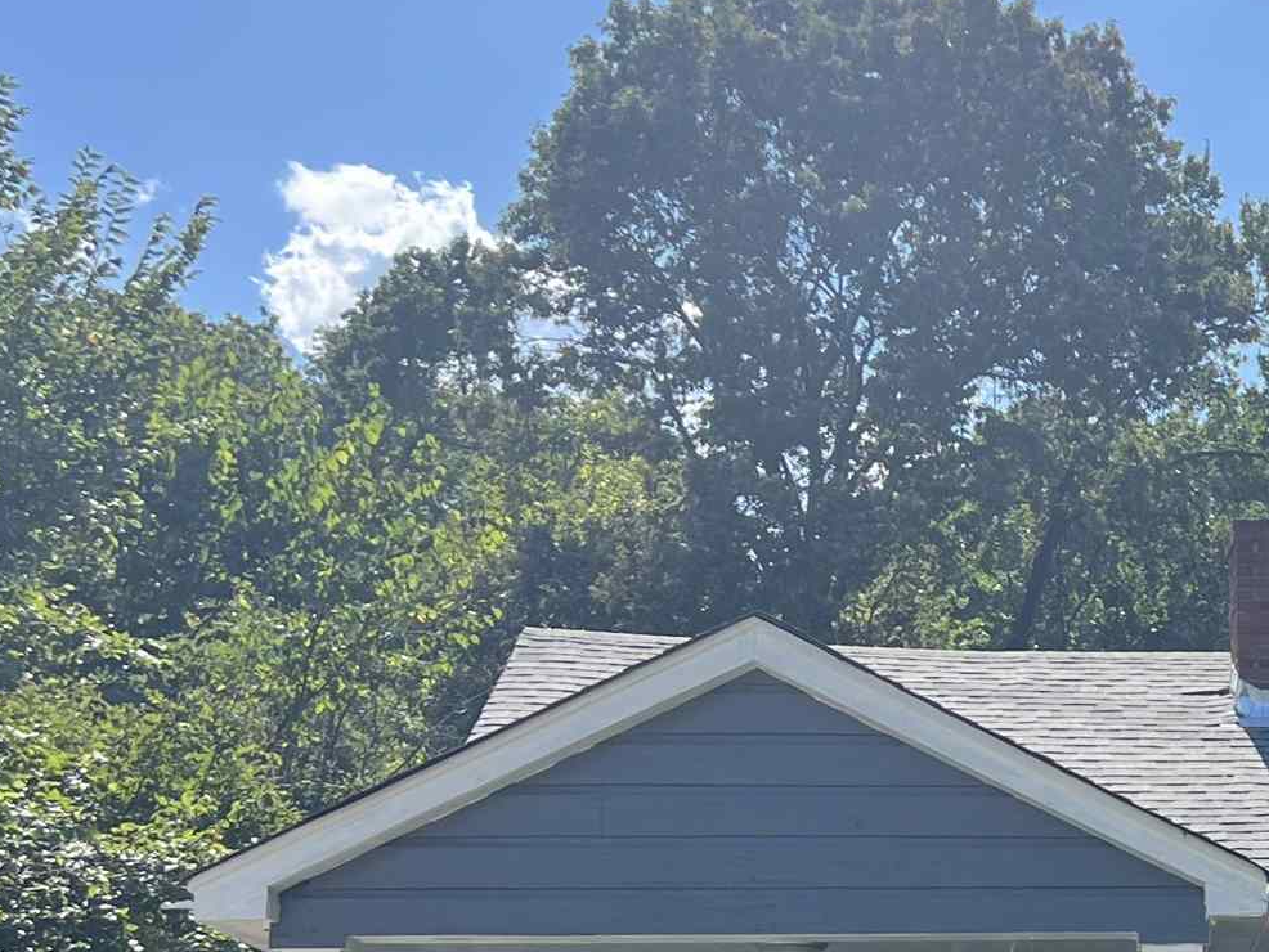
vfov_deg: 17.9
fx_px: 2970
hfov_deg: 22.2
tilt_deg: +8.1
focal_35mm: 81
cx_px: 1538
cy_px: 850
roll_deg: +1.2
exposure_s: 1/2353
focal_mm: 5.7
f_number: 1.5
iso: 50
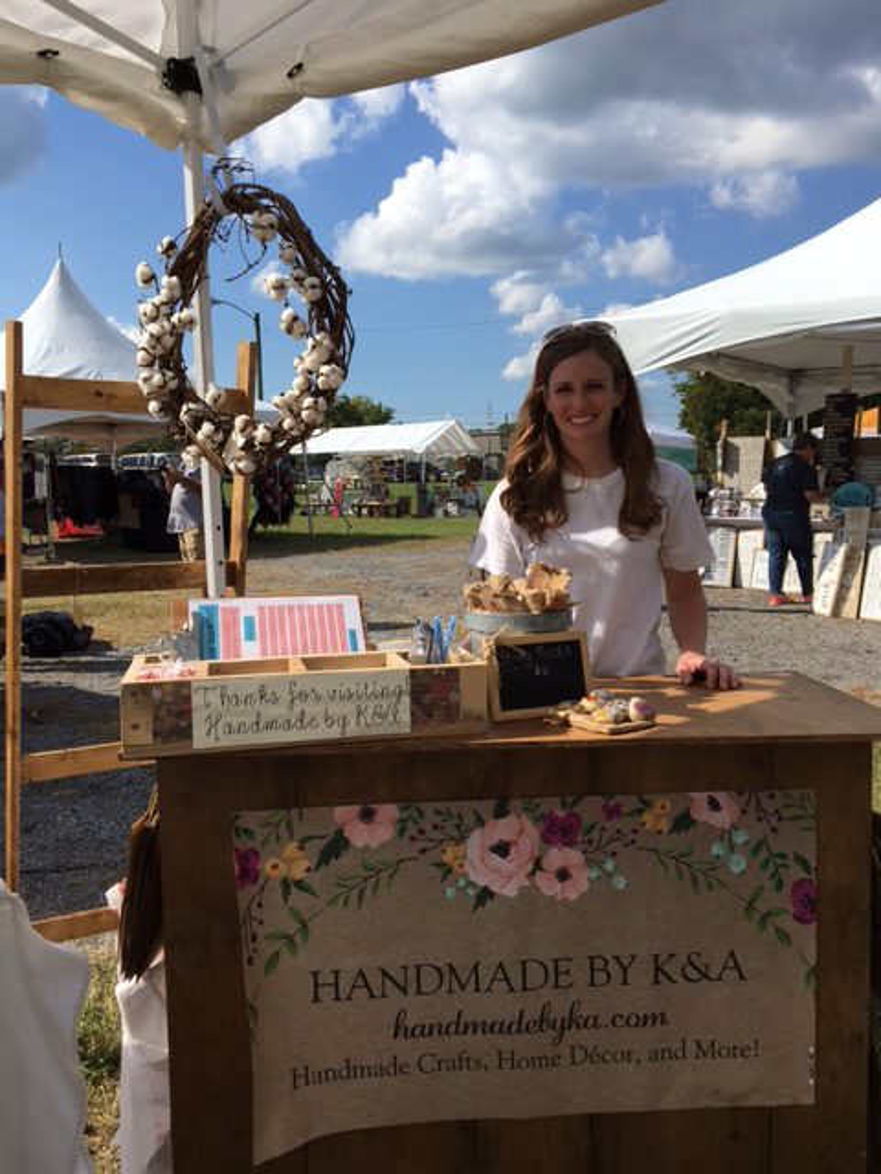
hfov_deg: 48.2
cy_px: 587
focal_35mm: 29
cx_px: 440
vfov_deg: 61.7
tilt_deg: -4.2
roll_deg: +1.2
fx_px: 984
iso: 25
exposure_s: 1/2024
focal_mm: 4.15
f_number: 2.2
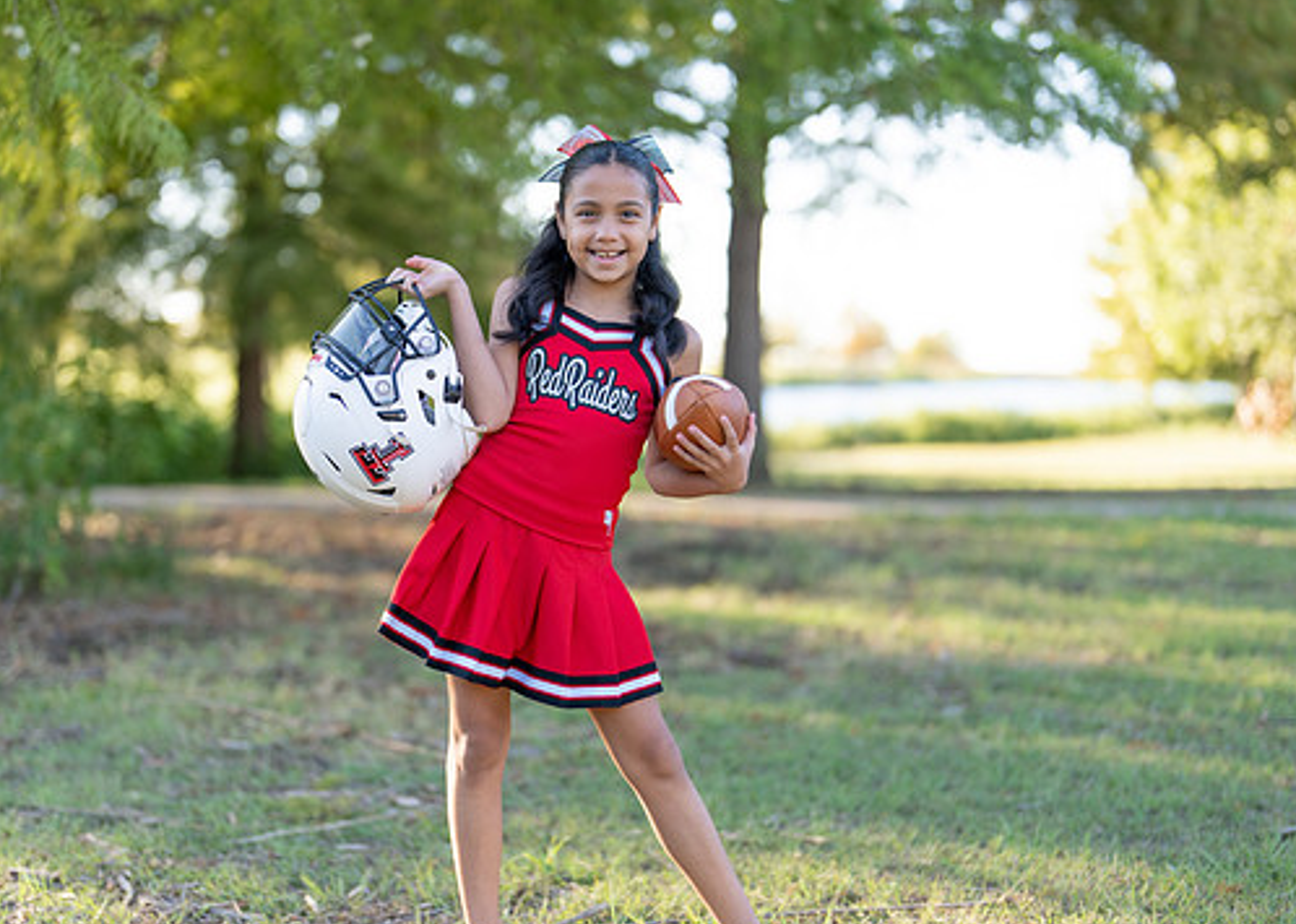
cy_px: 497
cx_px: 586
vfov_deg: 22.9
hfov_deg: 31.7
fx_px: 2281
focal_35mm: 62
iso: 100
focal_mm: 50
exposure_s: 1/1000
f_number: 1.2
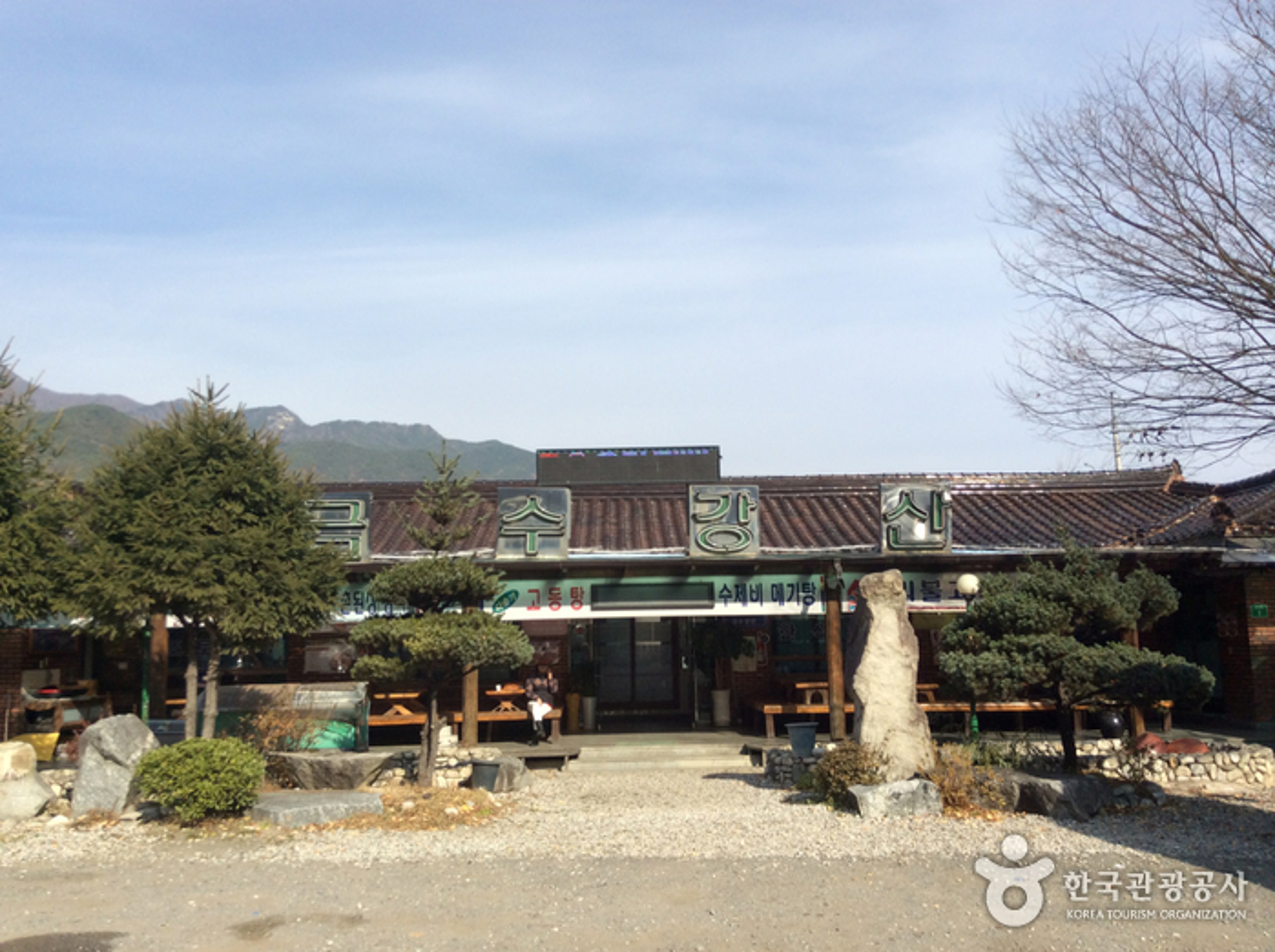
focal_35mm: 33
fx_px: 1214
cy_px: 476
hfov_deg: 55.4
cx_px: 638
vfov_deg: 42.8
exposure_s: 1/1395
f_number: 2.4
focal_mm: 3.3
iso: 32
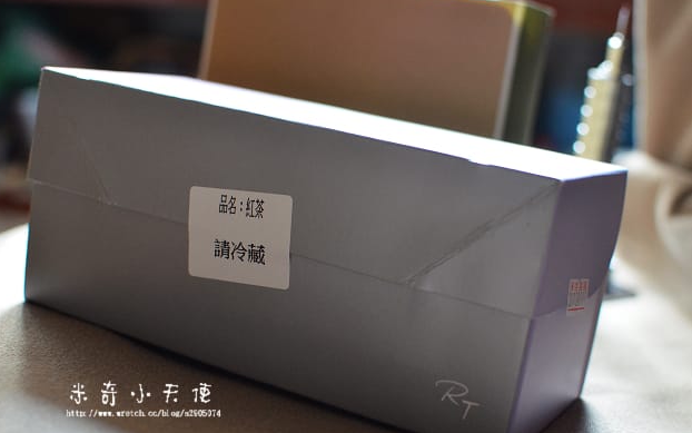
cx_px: 341
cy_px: 225
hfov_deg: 37.2
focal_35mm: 55
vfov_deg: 23.8
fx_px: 1028
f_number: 3.2
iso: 1250
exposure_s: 1/40
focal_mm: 35
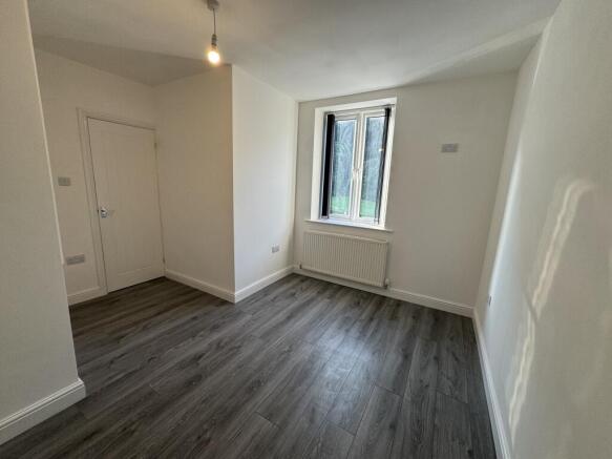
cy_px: 230
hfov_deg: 102.1
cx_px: 306
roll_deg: -2.6
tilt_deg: -10.5
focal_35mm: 14
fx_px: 247
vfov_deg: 85.7
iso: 80
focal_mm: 2.22
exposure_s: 1/100
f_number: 2.2
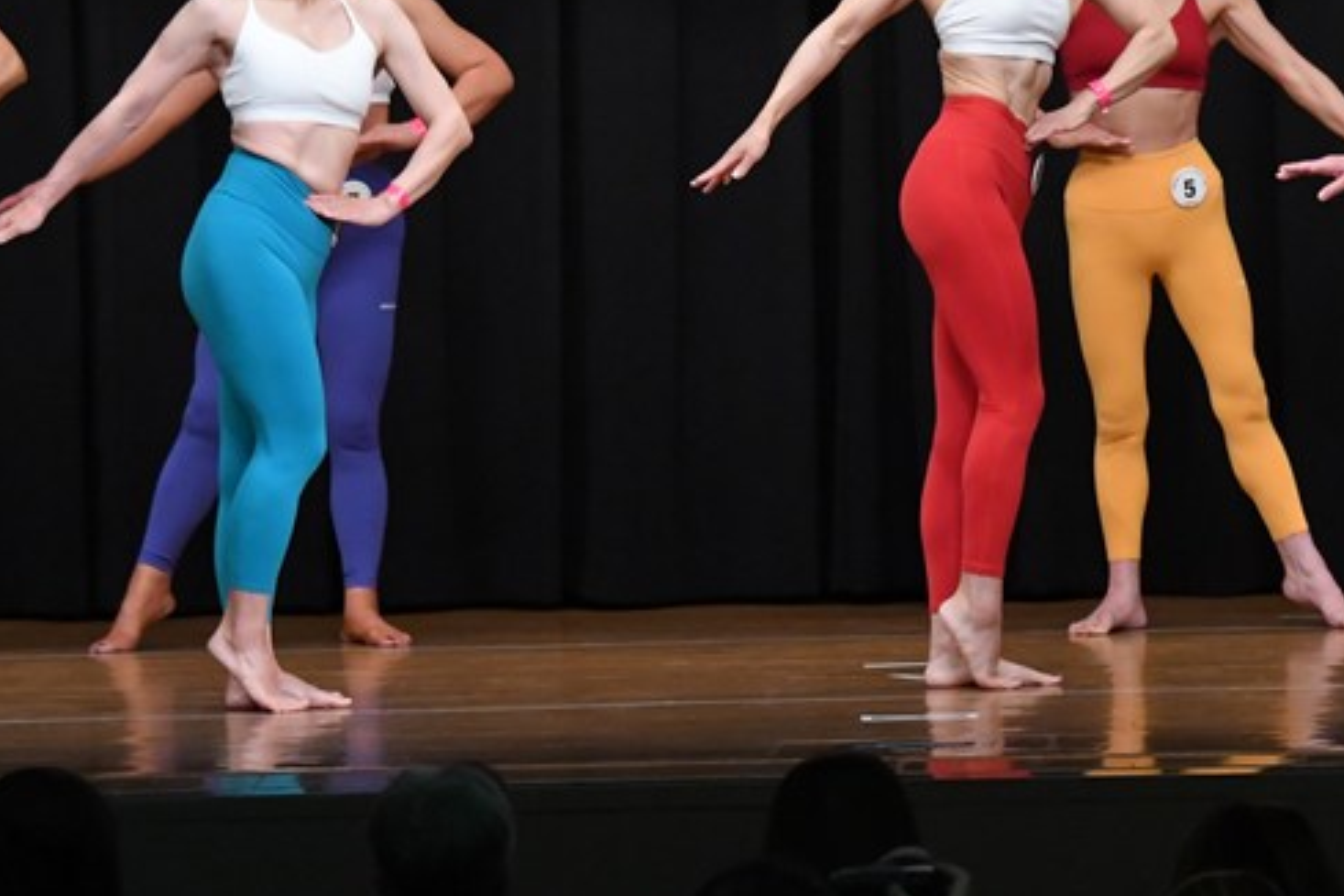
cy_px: 275
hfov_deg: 7.1
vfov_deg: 4.7
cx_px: 881
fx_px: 10826
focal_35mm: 290
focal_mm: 122
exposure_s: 1/400
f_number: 5.6
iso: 5000
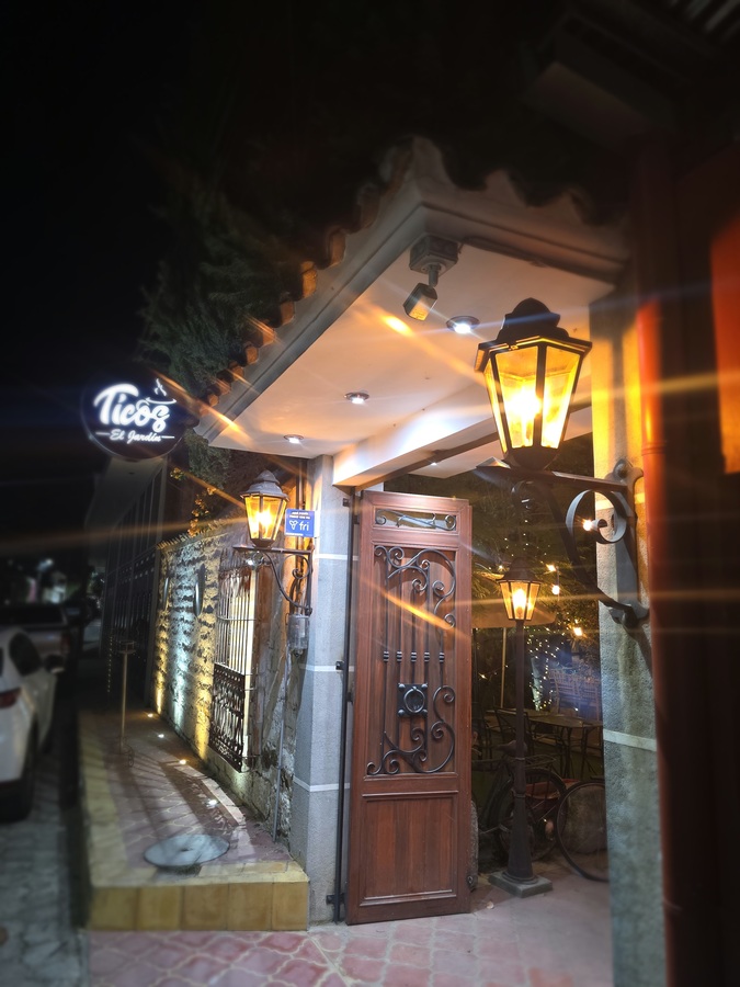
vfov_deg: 73.9
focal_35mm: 23
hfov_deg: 58.9
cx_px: 370
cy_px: 494
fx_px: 656
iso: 320
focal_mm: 6.3
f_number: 1.7
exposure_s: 1/30
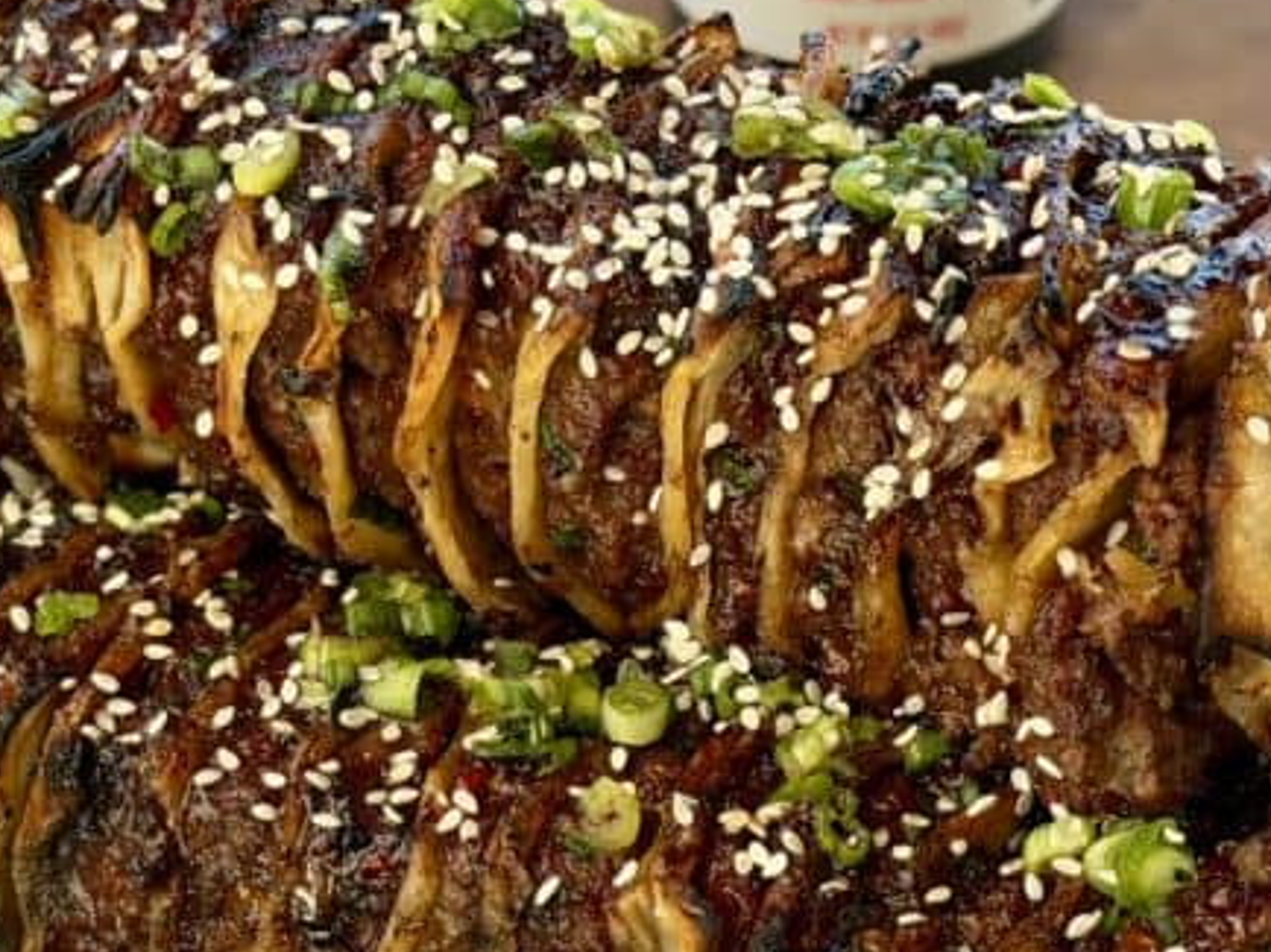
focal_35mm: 85
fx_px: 3119
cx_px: 612
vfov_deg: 17.3
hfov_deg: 23.0
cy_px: 636
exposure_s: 1/611
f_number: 1.78
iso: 64
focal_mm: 6.76
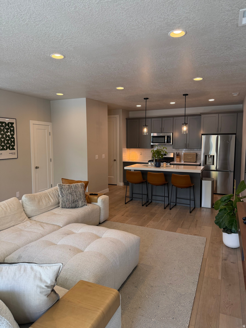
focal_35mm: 24
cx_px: 123
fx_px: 227
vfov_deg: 71.6
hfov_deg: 56.8
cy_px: 164
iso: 200
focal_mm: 6.76
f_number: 1.78
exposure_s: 1/231
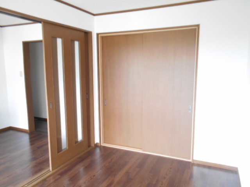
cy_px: 94
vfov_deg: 53.1
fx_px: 188
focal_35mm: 26
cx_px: 125
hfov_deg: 67.3
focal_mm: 4.6
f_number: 3.2
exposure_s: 1/30
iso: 280
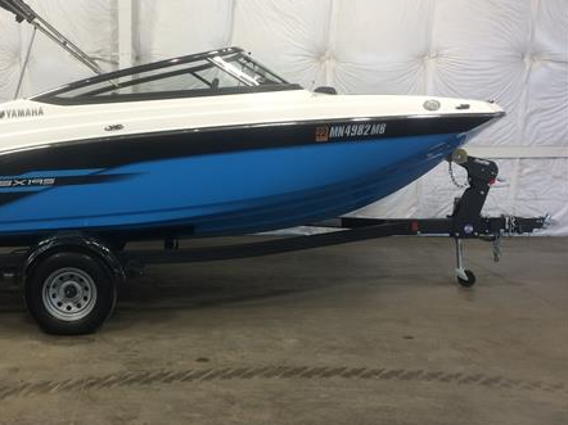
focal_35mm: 42
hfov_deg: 43.7
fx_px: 689
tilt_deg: -8.7
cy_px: 195
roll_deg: +0.4
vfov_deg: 34.3
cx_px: 161
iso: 40
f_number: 2.2
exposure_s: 1/30
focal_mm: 4.15
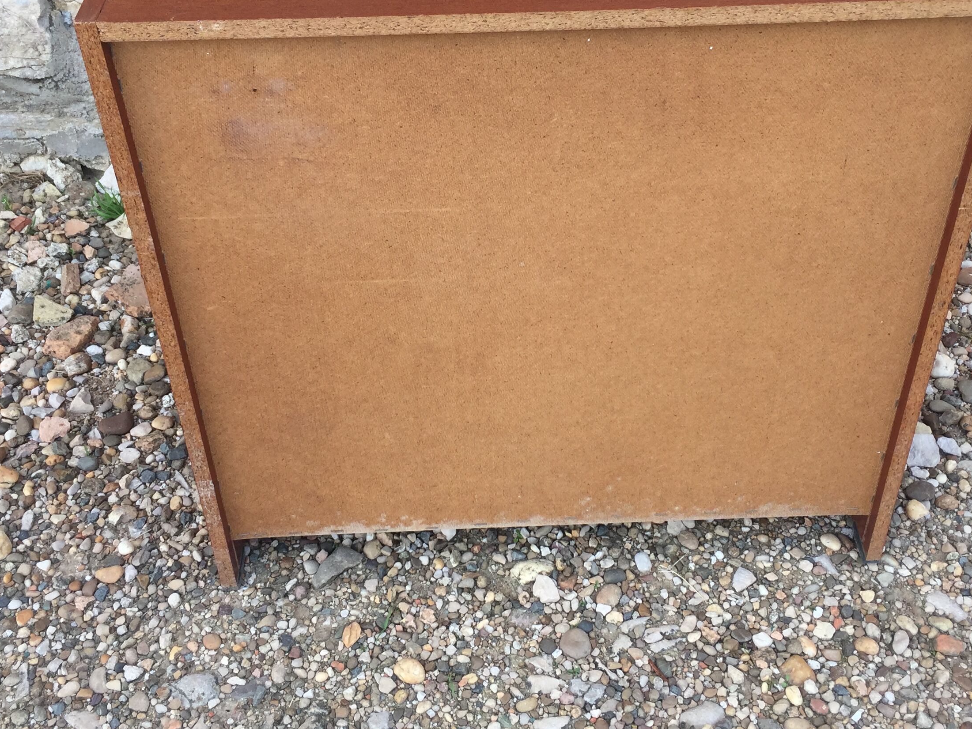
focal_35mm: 43
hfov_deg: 43.8
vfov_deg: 33.4
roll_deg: -2.2
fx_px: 1207
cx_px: 533
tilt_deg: -40.4
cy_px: 271
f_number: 2.2
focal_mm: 4.15
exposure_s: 1/421
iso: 32
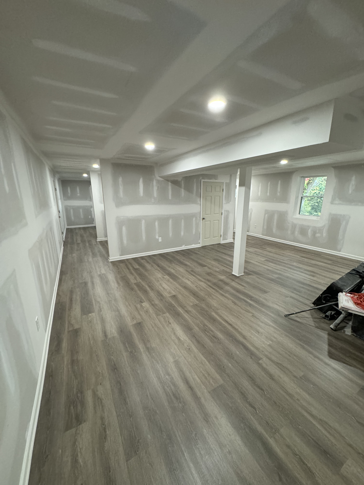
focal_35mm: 14
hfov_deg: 85.7
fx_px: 196
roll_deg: +0.6
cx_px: 182
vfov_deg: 102.1
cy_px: 242
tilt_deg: -14.5
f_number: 2.2
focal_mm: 2.22
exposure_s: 1/60
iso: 400
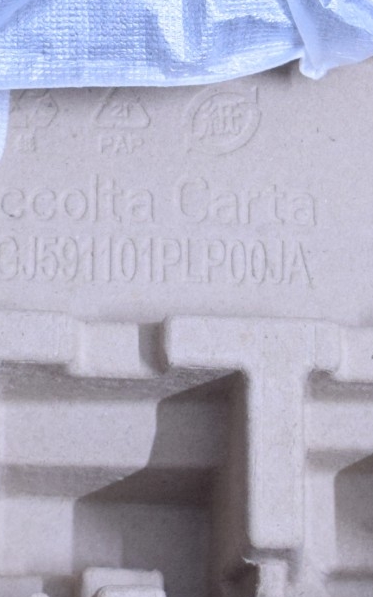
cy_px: -37
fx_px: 3237
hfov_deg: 6.6
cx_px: 188
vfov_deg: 10.4
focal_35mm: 199
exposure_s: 1/10
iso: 1600
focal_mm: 36
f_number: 7.1
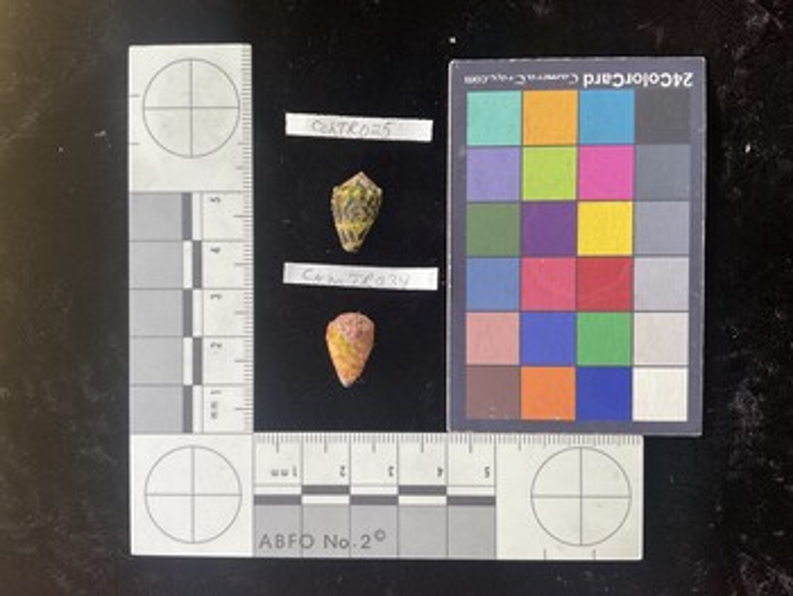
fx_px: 665
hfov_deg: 61.6
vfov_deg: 48.3
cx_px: 396
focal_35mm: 29
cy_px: 298
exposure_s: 1/60
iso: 50
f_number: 1.8
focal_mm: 3
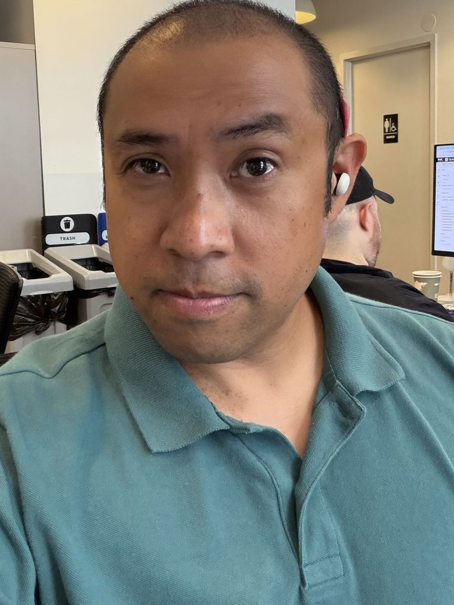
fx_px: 717
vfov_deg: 45.7
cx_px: 213
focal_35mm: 41
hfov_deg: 35.1
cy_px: 262
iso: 250
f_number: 1.9
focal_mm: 2.71
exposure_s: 1/60
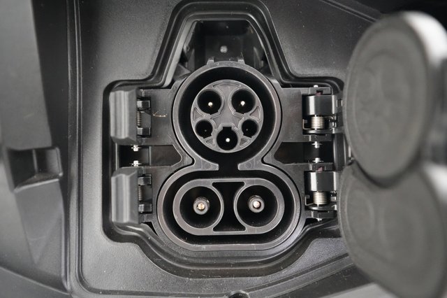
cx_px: 224
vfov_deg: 51.2
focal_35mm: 25
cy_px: 149
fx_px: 310
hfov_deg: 71.5
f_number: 2.8
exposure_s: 1/40
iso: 12800
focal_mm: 25
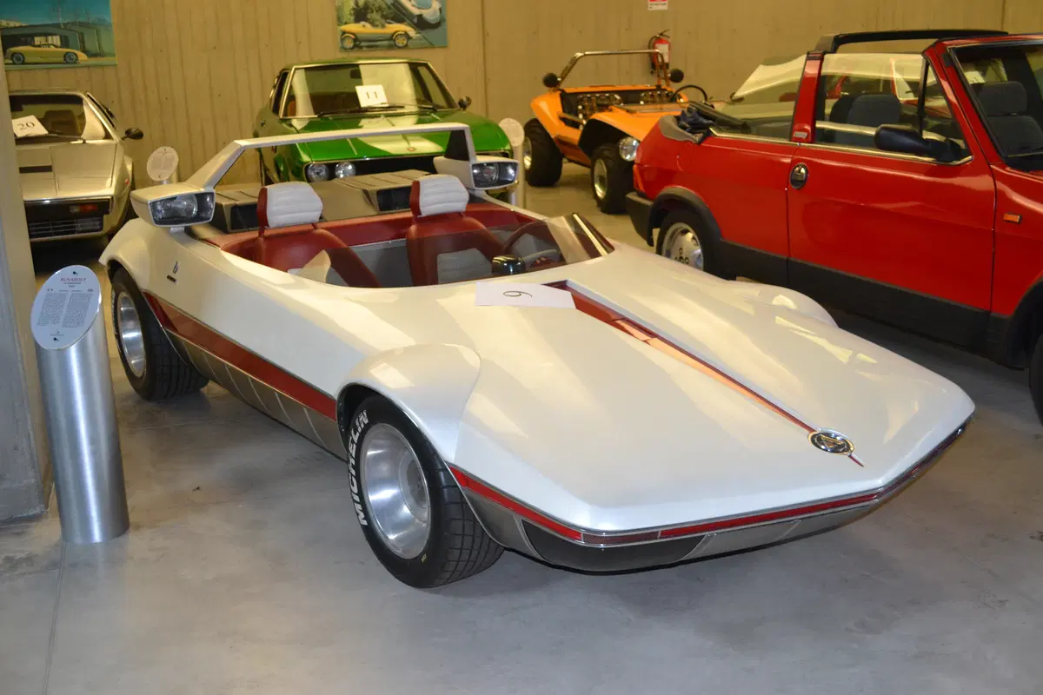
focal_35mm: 36
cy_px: 348
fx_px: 1043
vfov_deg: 36.9
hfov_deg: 53.1
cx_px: 522
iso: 1100
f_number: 4
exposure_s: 1/60
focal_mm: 24
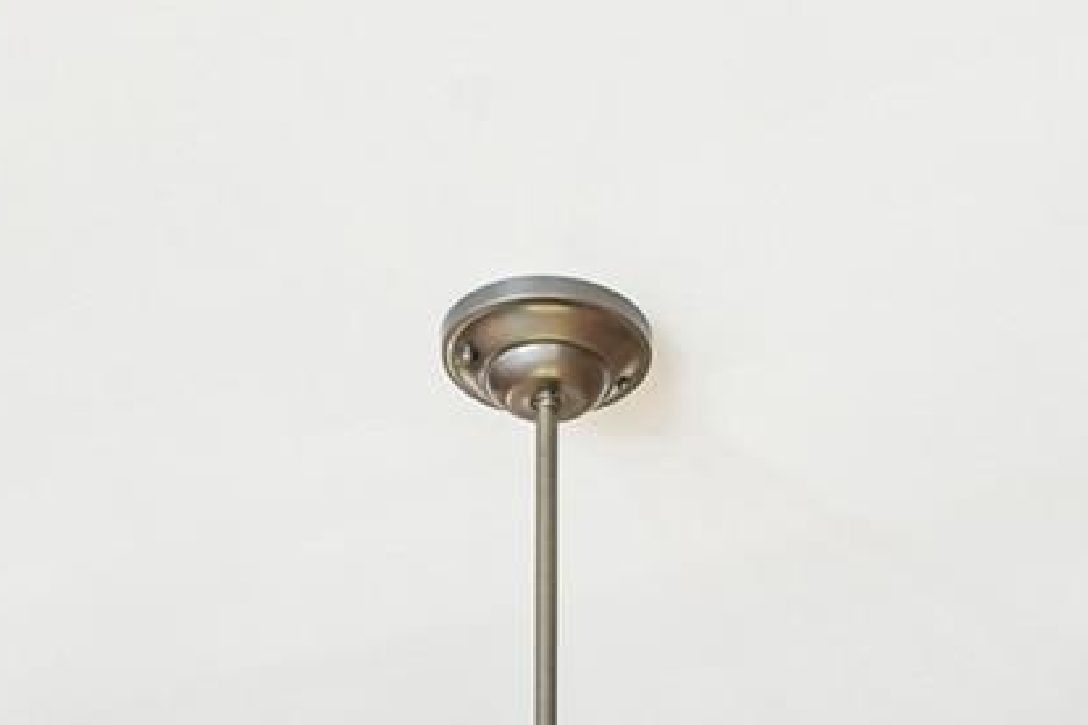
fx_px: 2538
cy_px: 1767
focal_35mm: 84
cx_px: 681
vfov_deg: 12.5
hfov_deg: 24.1
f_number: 9
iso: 250
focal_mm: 17
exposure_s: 1/3.33
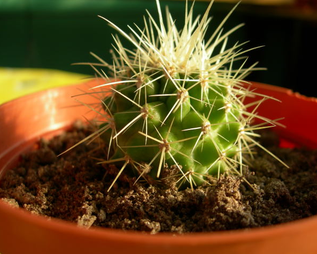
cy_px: 128
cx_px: 170
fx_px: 375
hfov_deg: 45.7
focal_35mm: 40
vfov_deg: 37.4
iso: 50
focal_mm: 7.8
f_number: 2.8
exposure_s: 1/335
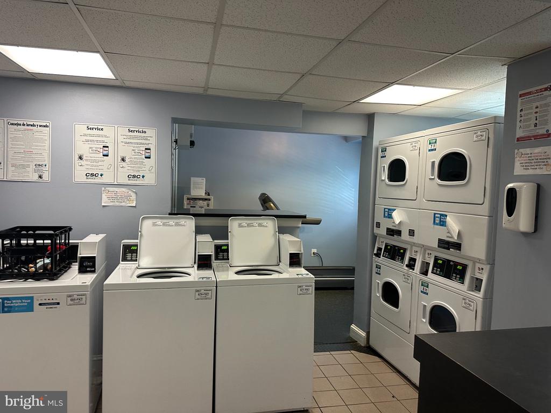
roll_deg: -1.7
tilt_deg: -2.8
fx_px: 382
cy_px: 206
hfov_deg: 71.6
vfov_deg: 56.8
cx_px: 276
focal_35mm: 24
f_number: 1.78
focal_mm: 6.86
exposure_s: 1/60
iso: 160
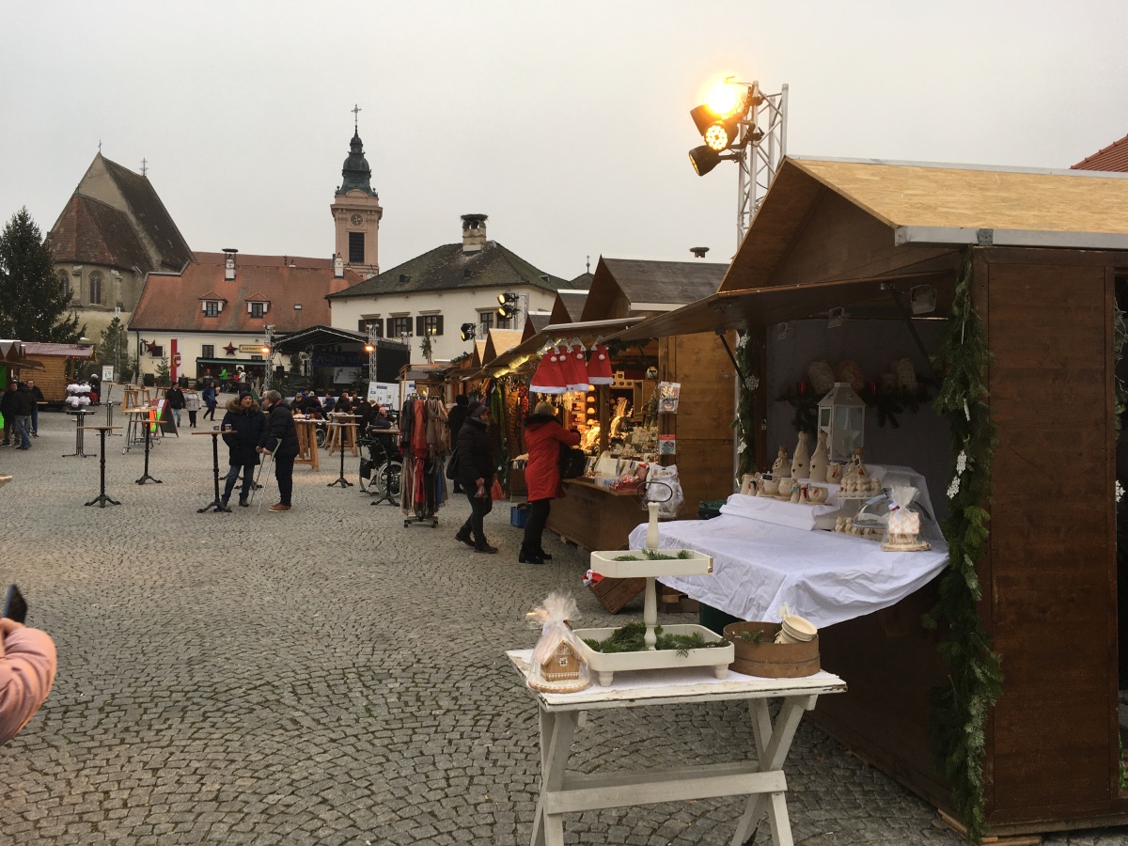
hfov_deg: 61.7
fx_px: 945
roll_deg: -0.8
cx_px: 564
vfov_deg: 48.2
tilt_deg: +1.4
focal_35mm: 29
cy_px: 423
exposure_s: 1/100
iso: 25
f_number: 2.2
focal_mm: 4.15
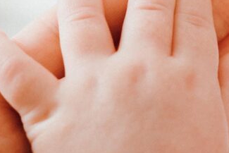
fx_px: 1063
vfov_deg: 8.2
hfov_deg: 12.0
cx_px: 276
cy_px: 36
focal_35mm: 167
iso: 500
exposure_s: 1/70
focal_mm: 35
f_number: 2.8
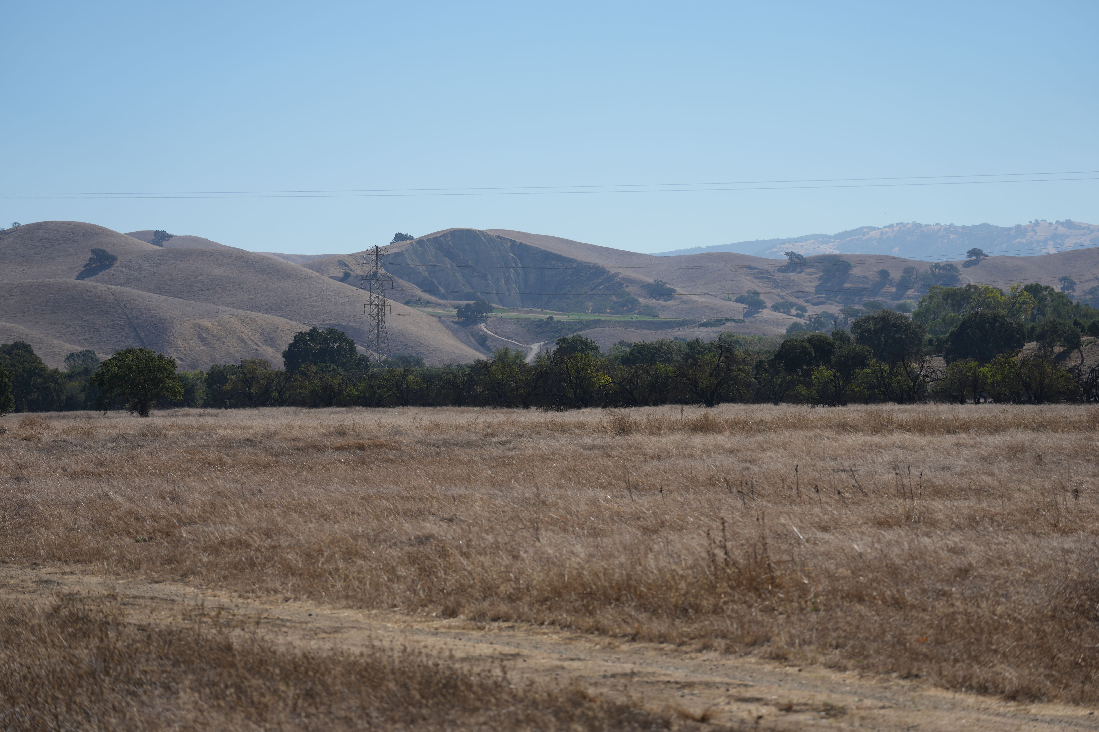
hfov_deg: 20.4
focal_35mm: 100
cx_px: 550
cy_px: 366
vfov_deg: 13.7
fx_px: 3053
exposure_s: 1/1250
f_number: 4.5
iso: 125
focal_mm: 100
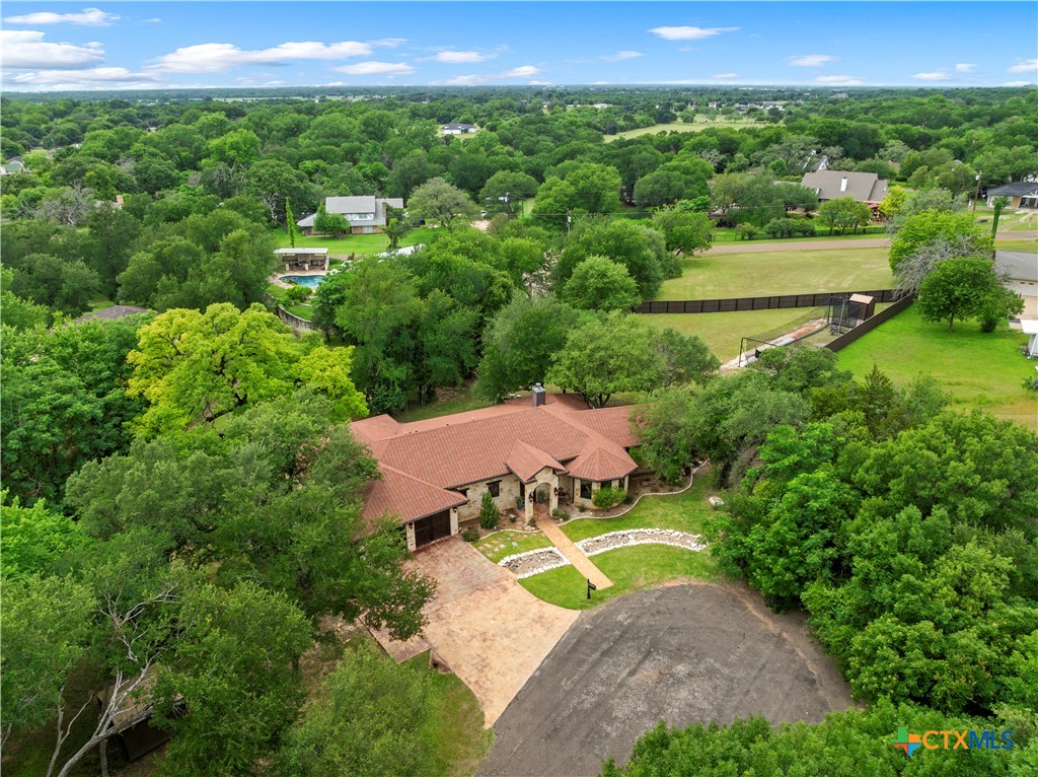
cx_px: 519
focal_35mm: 24
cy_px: 388
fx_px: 719
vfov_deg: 56.7
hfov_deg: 71.6
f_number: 2.8
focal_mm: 12.29
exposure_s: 1/2000
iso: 150
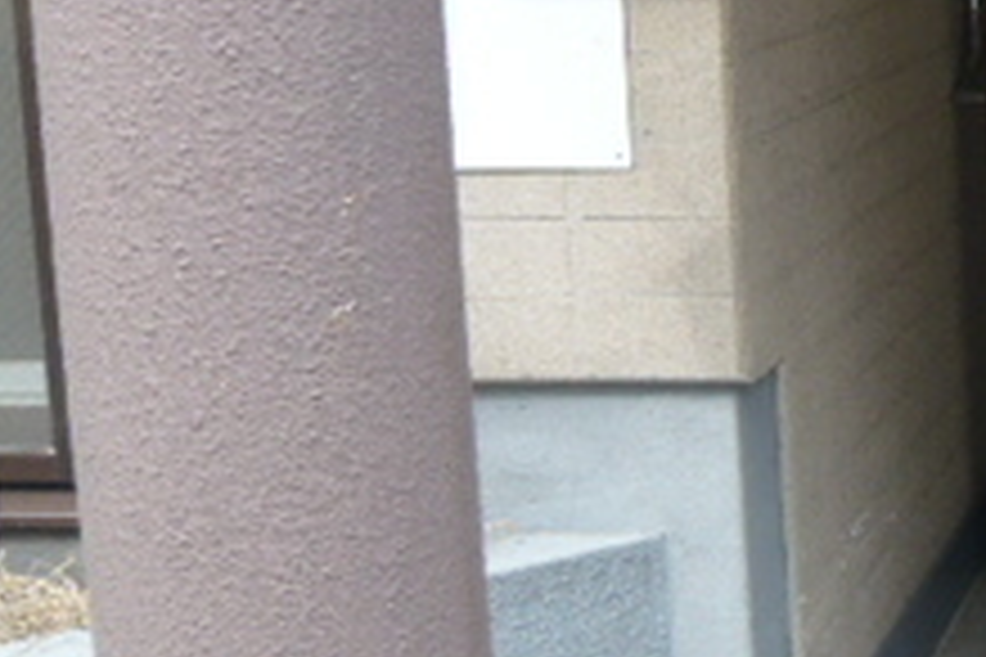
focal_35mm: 85
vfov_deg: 16.0
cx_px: 1427
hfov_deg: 20.8
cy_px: 194
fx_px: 2328
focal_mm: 4.6
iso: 100
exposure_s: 1/250
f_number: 2.8
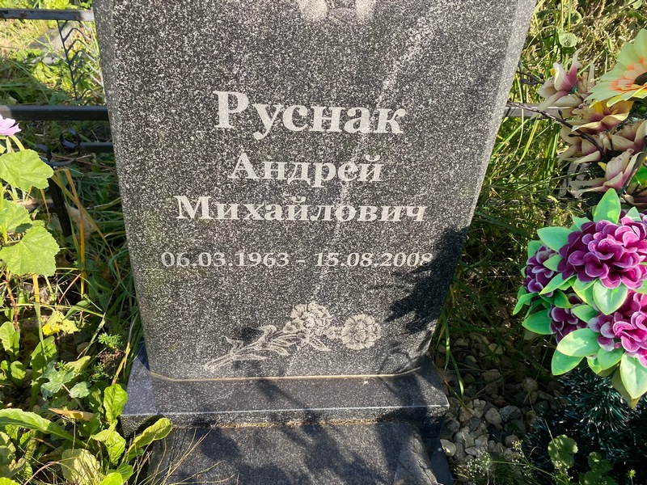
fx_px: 486
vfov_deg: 53.1
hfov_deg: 67.3
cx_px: 324
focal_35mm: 26
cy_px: 242
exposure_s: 1/949
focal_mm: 4.25
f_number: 1.8
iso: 32
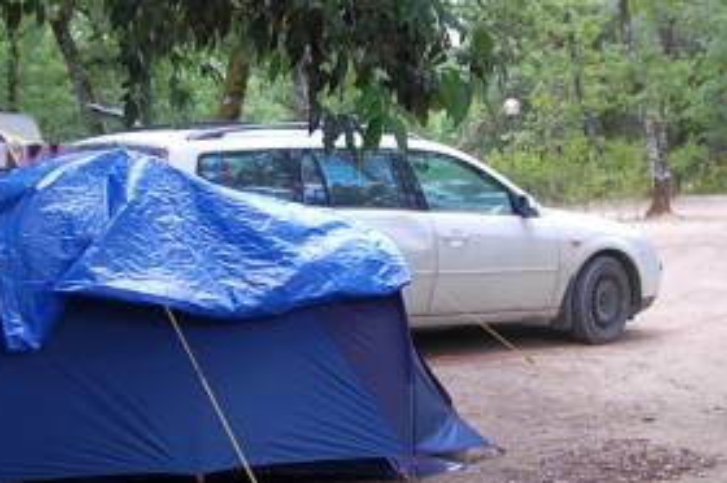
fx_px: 1856
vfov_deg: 14.8
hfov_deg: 22.2
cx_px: 340
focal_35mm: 92
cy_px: 257
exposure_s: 1/50
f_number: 8
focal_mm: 26
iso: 400
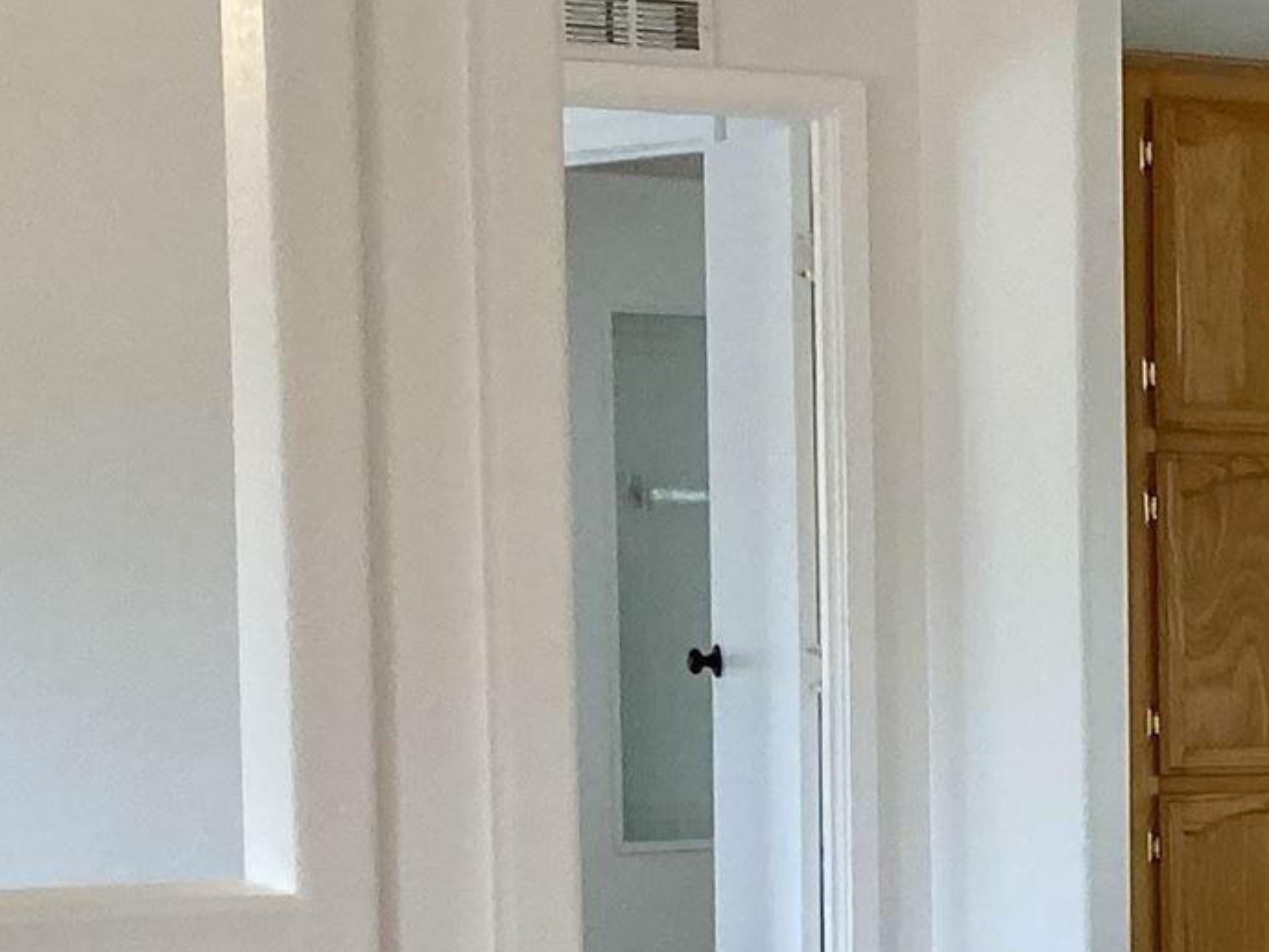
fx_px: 4582
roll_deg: -1.8
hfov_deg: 14.2
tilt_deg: -7.4
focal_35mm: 125
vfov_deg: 11.7
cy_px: 1035
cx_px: 2171
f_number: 1.8
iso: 50
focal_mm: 3.99
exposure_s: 1/120
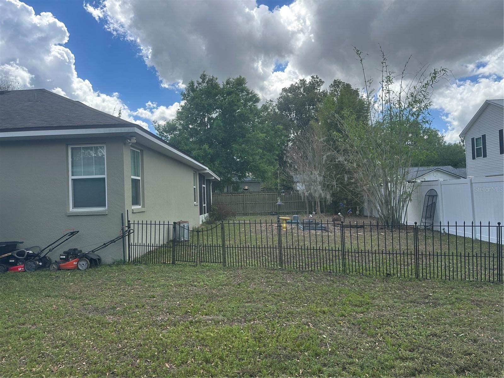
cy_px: 189
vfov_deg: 56.8
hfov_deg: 71.6
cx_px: 252
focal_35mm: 24
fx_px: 349
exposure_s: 1/3058
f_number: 1.78
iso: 80
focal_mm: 6.86
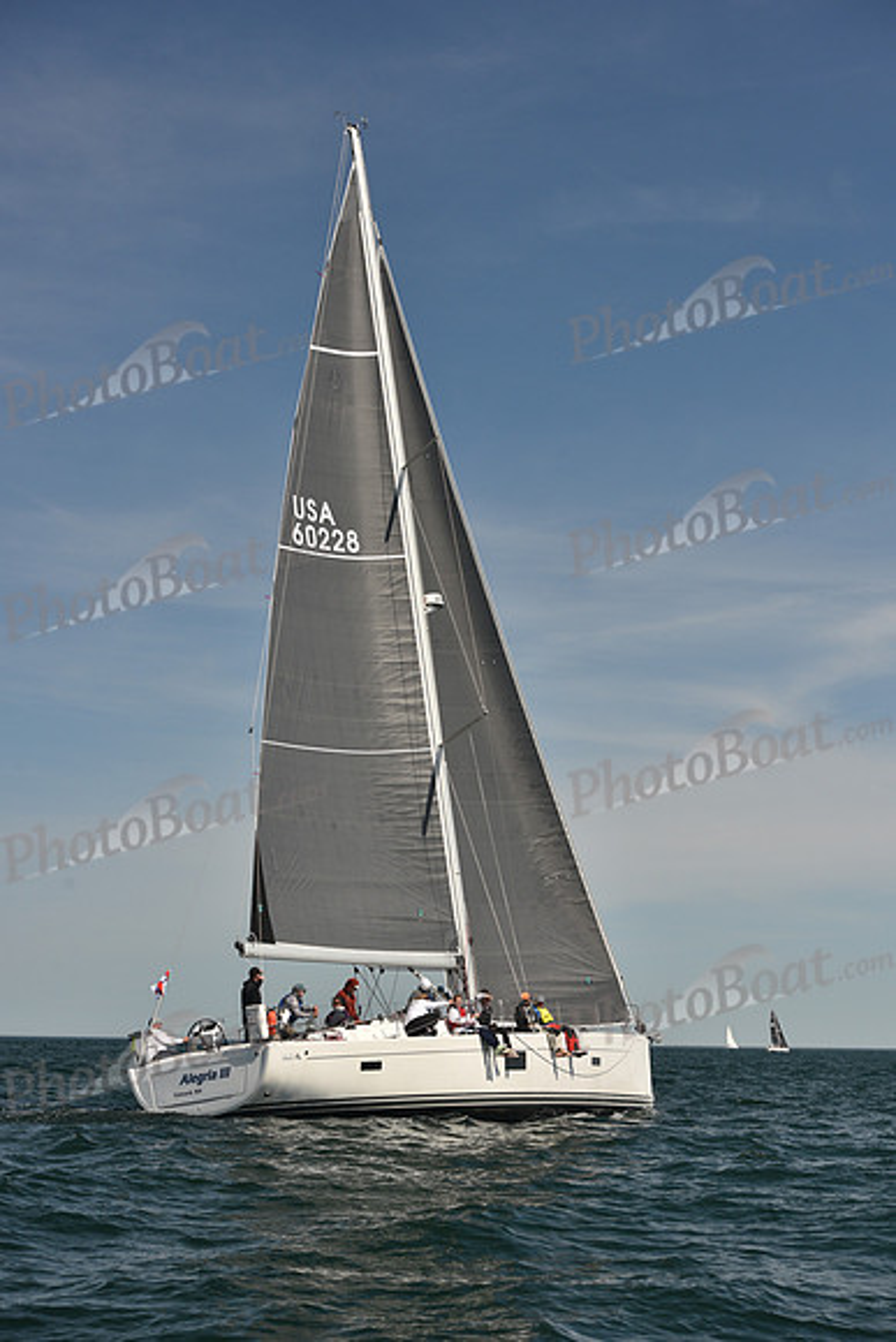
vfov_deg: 28.8
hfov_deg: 19.5
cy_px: 671
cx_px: 448
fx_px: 2612
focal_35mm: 70
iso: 250
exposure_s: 1/640
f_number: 7.1
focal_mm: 70
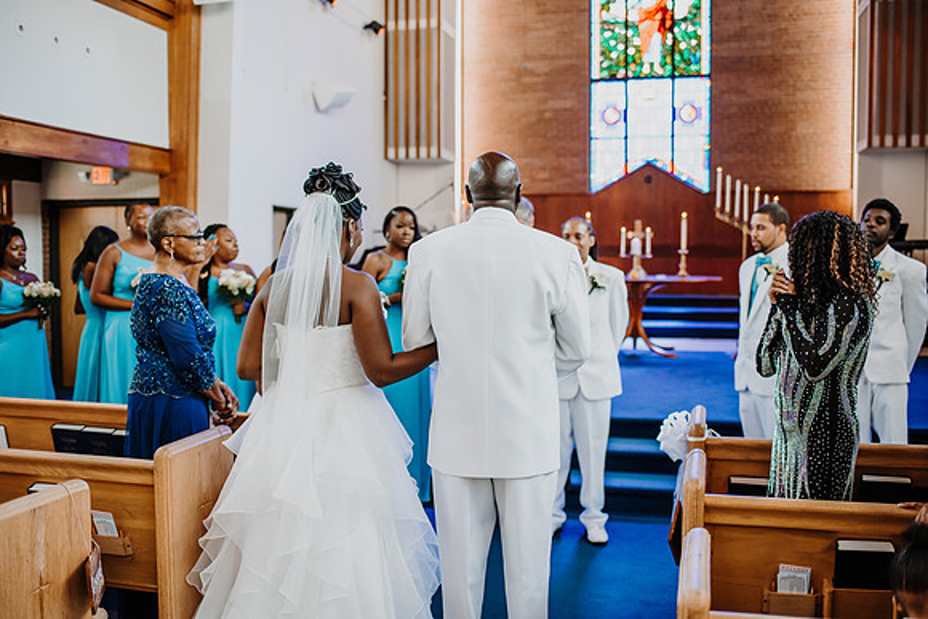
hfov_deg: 54.4
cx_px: 464
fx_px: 902
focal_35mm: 35
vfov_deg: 37.9
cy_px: 310
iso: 1600
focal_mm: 35
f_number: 2.2
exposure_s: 1/640
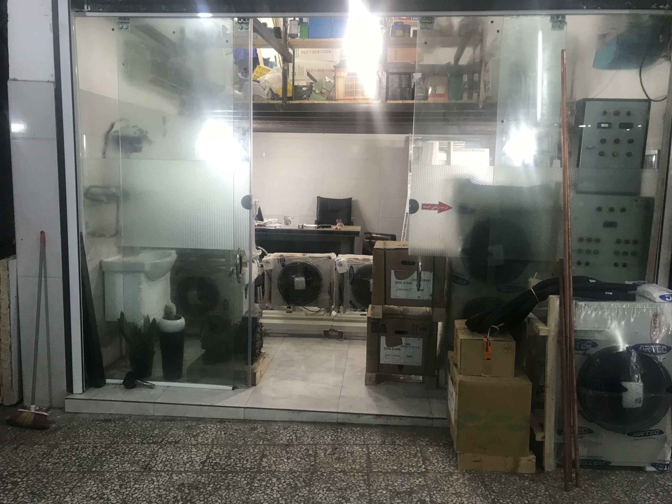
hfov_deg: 63.4
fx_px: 544
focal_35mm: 28
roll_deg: -1.4
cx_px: 336
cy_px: 252
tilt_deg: -7.8
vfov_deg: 49.7
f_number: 1.8
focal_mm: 3.99
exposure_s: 1/20
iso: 40
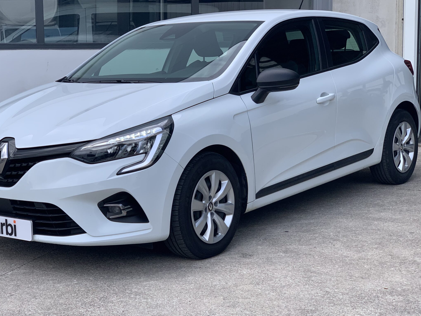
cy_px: 150
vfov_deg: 22.6
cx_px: 182
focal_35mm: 65
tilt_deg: -7.7
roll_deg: -0.5
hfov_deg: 29.8
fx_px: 791
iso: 16
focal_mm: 6
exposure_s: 1/393
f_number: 2.4
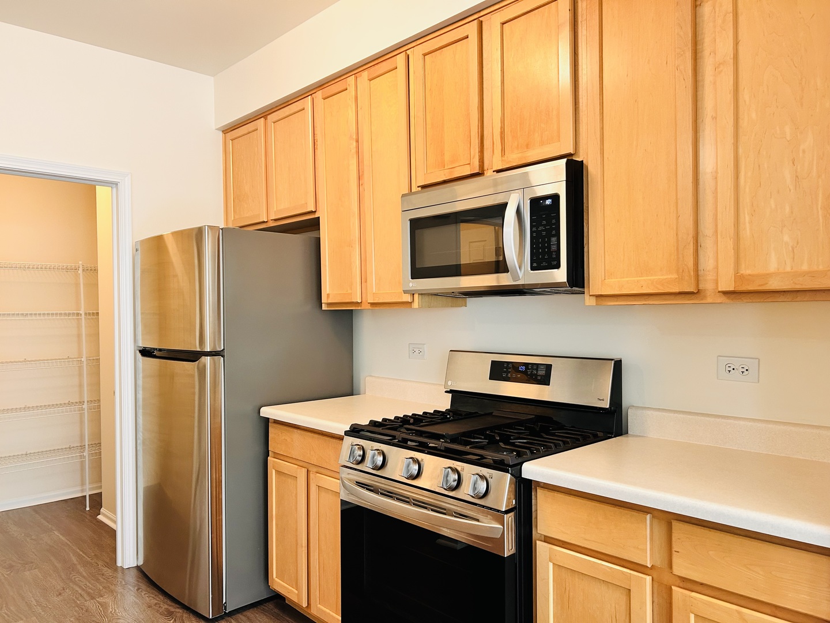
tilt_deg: +0.2
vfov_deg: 53.1
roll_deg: +0.4
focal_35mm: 26
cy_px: 312
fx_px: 623
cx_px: 415
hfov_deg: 67.3
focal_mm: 5.7
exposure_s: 1/60
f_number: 1.5
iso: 160
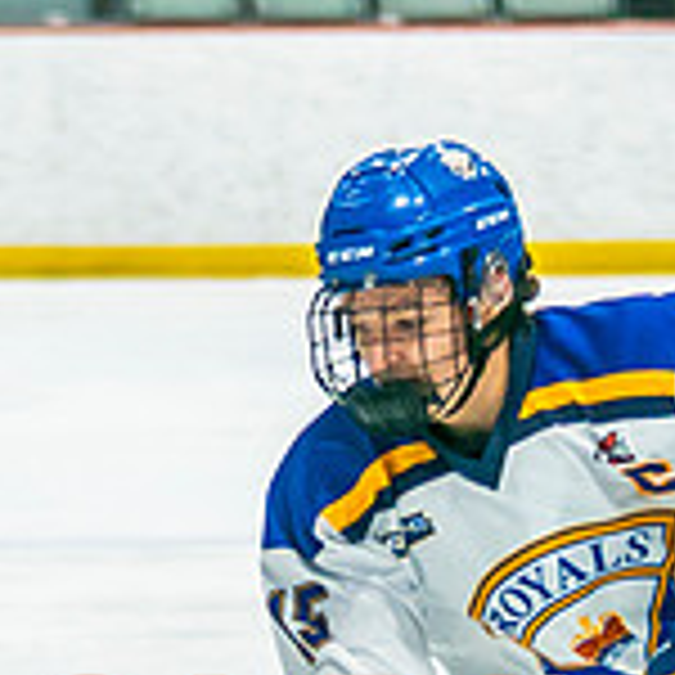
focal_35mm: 609
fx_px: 13435
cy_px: 869
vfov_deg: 2.9
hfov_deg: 2.9
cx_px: 674
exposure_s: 1/640
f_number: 2.8
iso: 320
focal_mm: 95
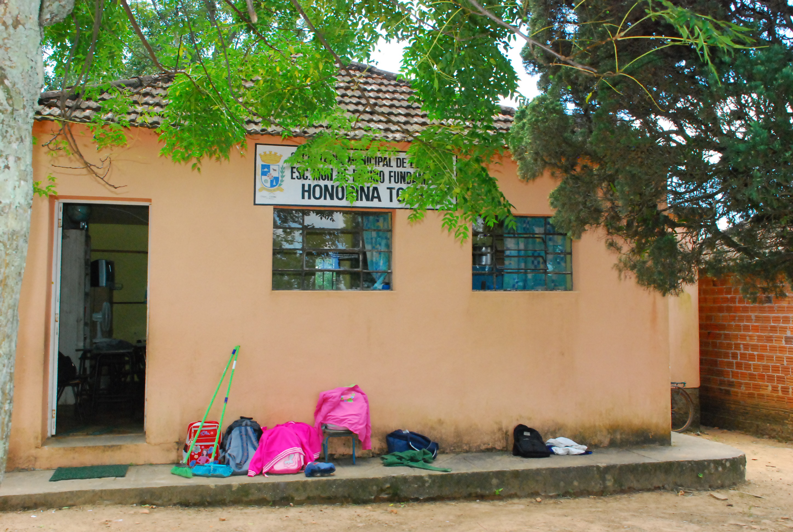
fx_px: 728
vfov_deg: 40.1
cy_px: 266
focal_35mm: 33
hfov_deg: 57.1
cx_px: 396
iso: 1400
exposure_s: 1/200
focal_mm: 22
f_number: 11
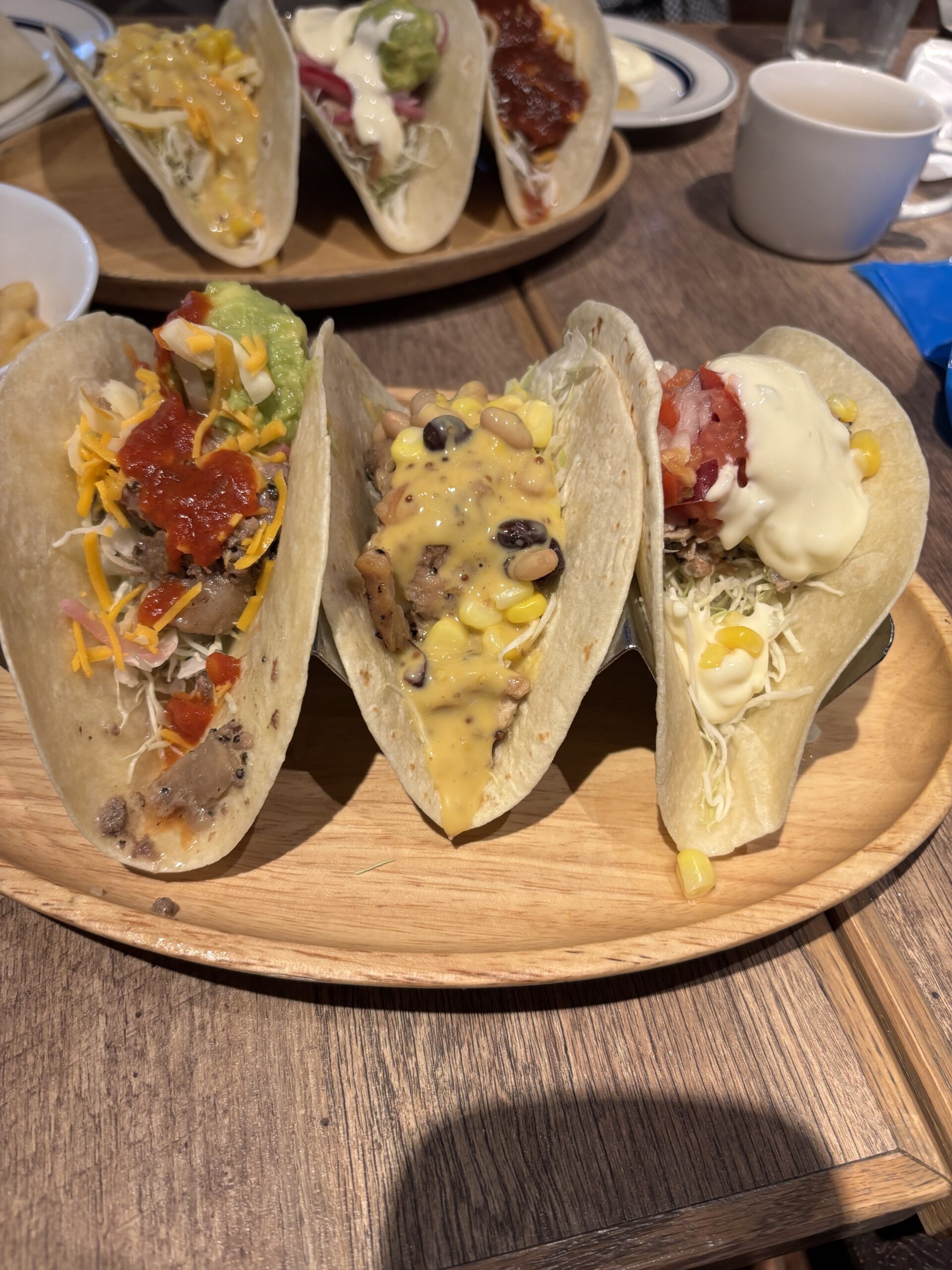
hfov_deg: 53.1
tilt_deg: -47.7
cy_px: 635
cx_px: 476
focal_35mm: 26
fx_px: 953
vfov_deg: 67.3
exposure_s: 1/50
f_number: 1.6
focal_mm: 5.96
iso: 125
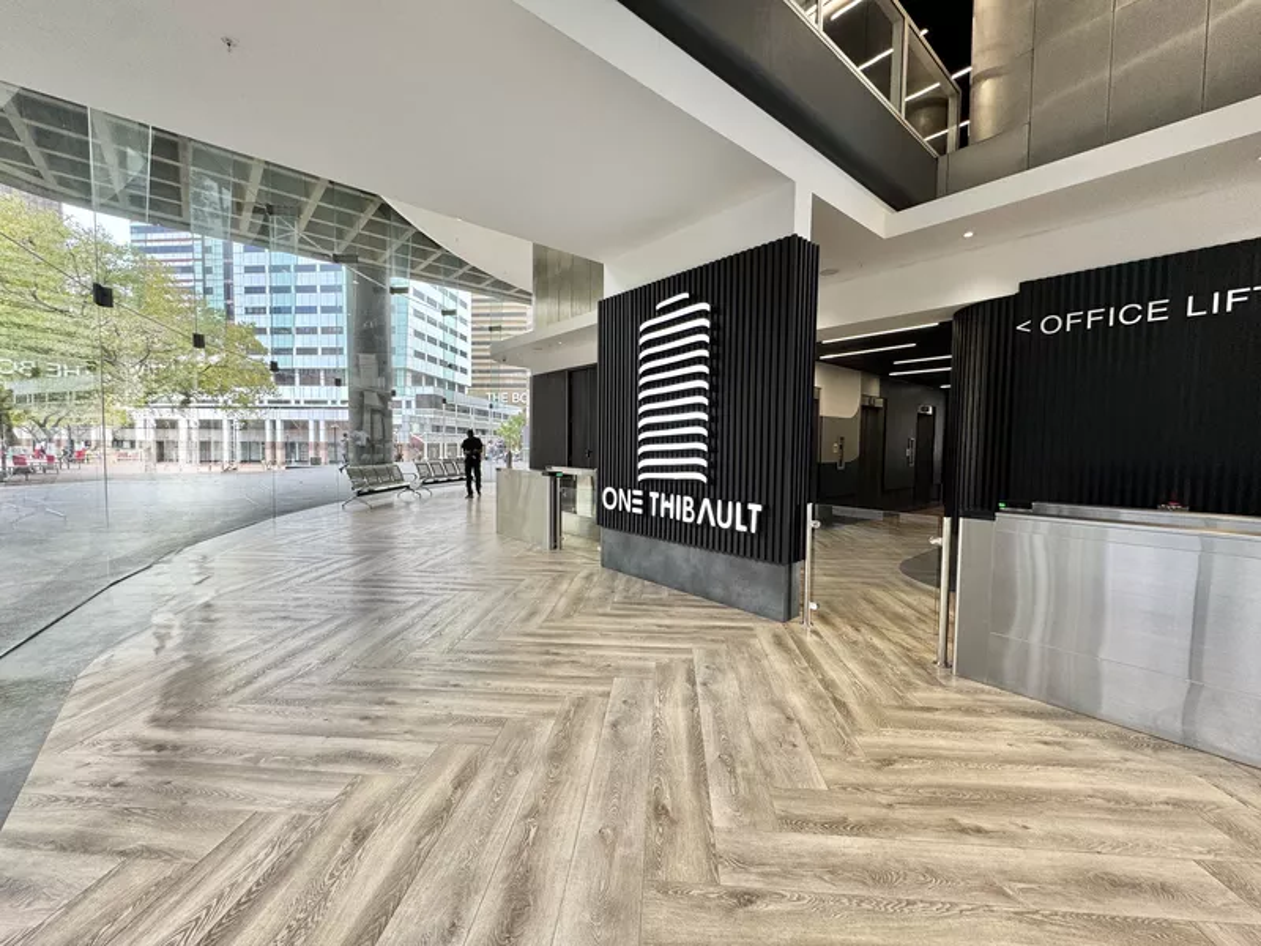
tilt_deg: -3.5
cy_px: 473
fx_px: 510
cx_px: 630
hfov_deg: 102.1
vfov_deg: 85.7
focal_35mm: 14
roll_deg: -1.4
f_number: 2.2
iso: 80
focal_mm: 2.22
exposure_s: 1/100
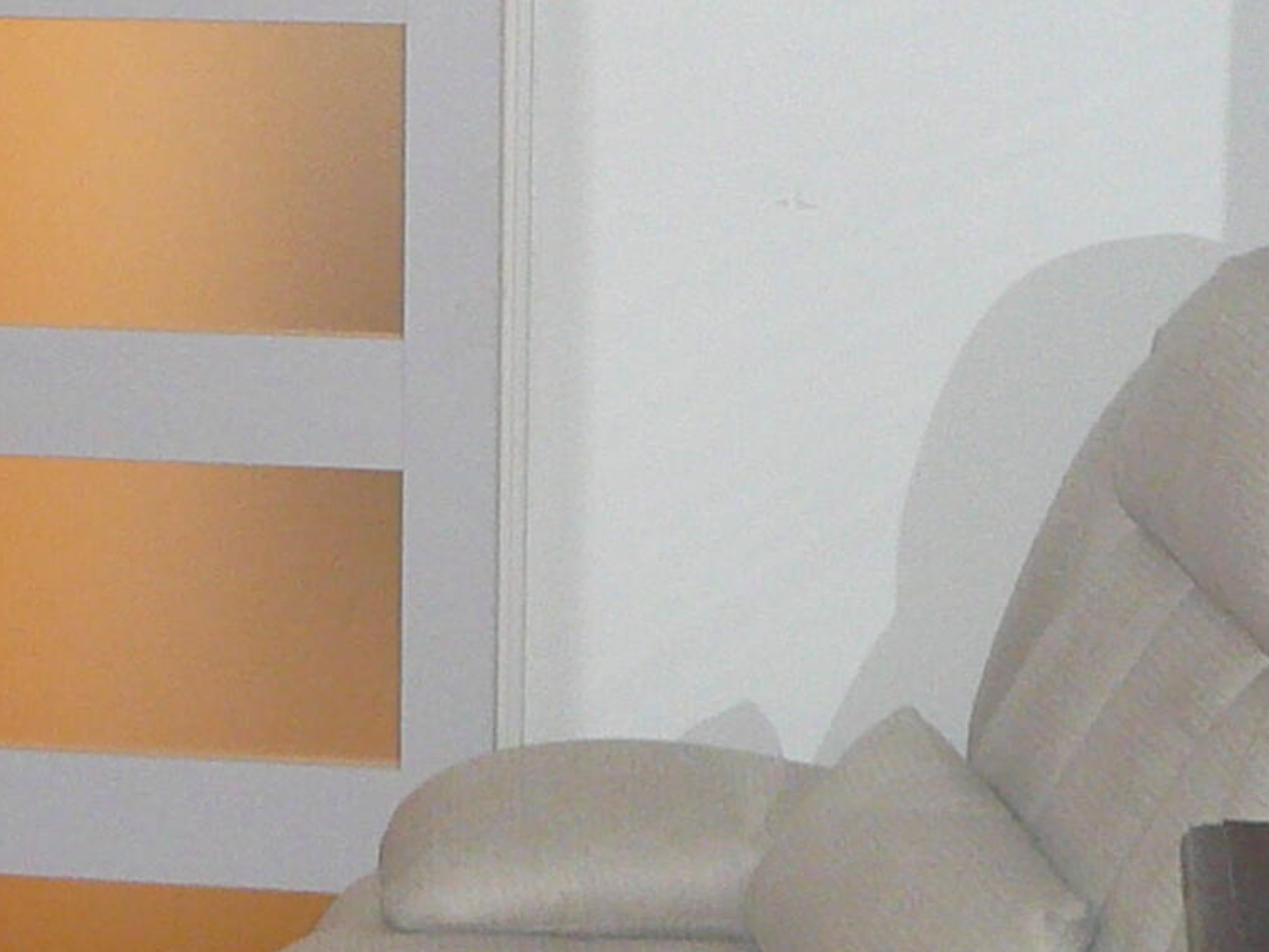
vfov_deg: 12.3
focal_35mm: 119
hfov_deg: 16.3
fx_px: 4363
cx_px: 62
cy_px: 54
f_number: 2.8
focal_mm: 5.2
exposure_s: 1/30
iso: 200
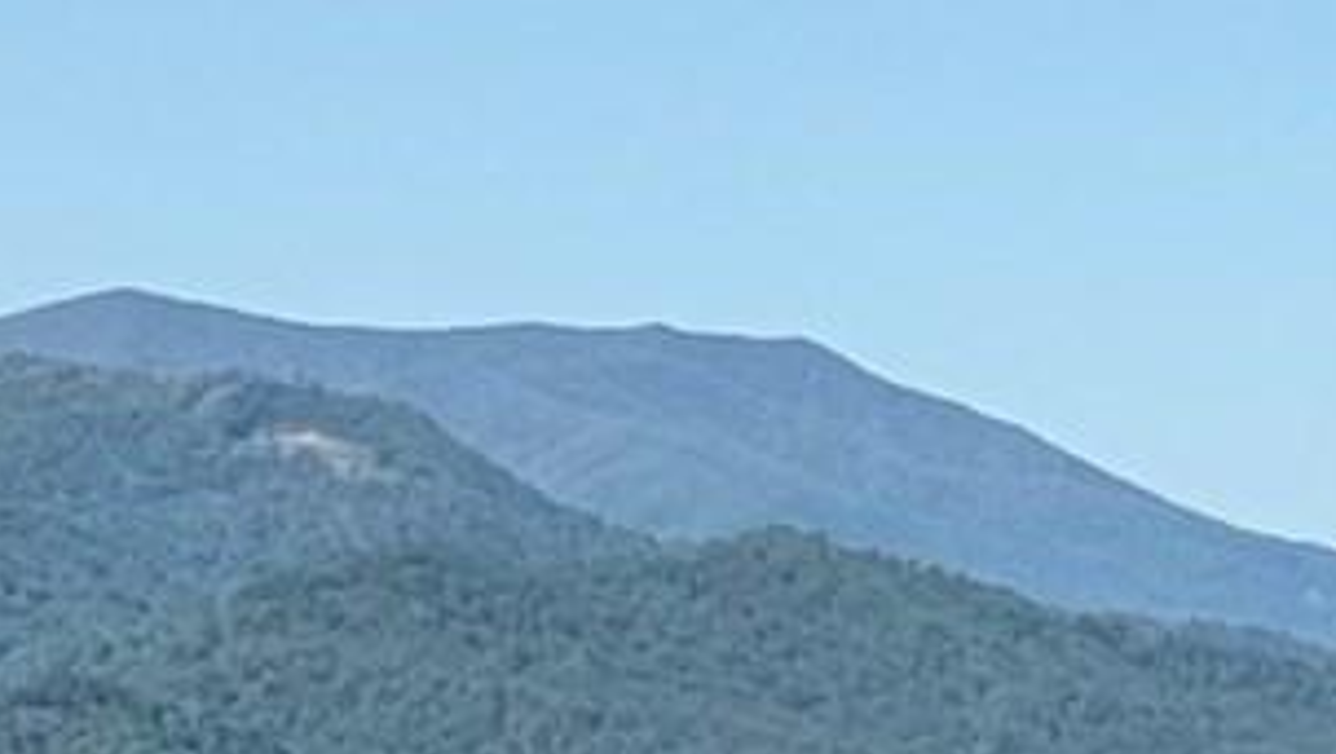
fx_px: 12515
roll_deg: -3.0
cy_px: -4
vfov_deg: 3.4
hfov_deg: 5.9
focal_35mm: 353
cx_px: 2848
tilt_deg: +2.9
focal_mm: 6.76
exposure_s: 1/7874
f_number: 1.78
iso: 80
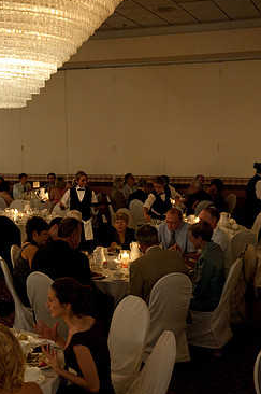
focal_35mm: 59
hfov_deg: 22.9
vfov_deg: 33.9
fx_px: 643
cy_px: 235
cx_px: 105
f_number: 4
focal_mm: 48
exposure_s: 1/40
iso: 3200
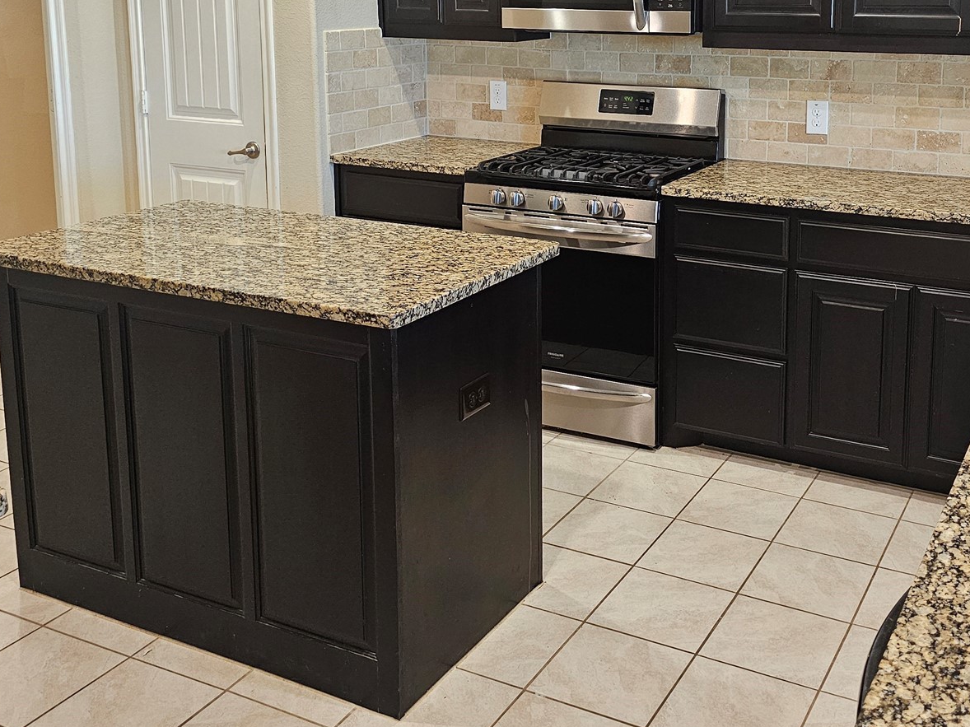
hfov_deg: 46.5
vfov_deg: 34.9
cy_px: 156
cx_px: 594
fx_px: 1121
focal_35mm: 40
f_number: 1.7
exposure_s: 1/120
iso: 640
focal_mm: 6.3
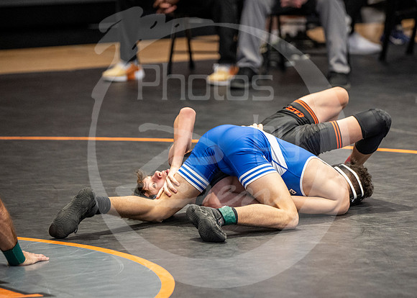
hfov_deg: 7.3
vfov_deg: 5.2
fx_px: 3249
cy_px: 167
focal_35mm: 274
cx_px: 275
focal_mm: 200
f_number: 2.8
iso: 3200
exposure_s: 1/1000
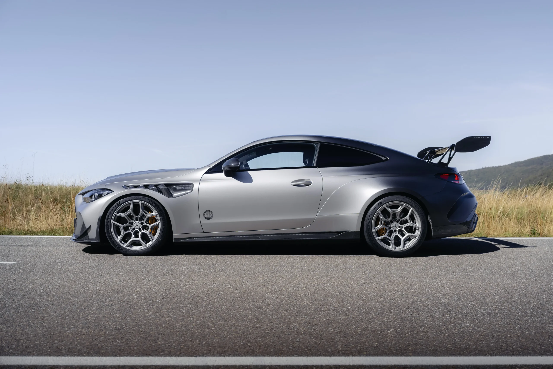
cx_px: 276
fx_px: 538
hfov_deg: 54.4
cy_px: 184
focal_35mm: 35
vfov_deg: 37.9
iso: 100
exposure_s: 1/125
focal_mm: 35
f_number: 4
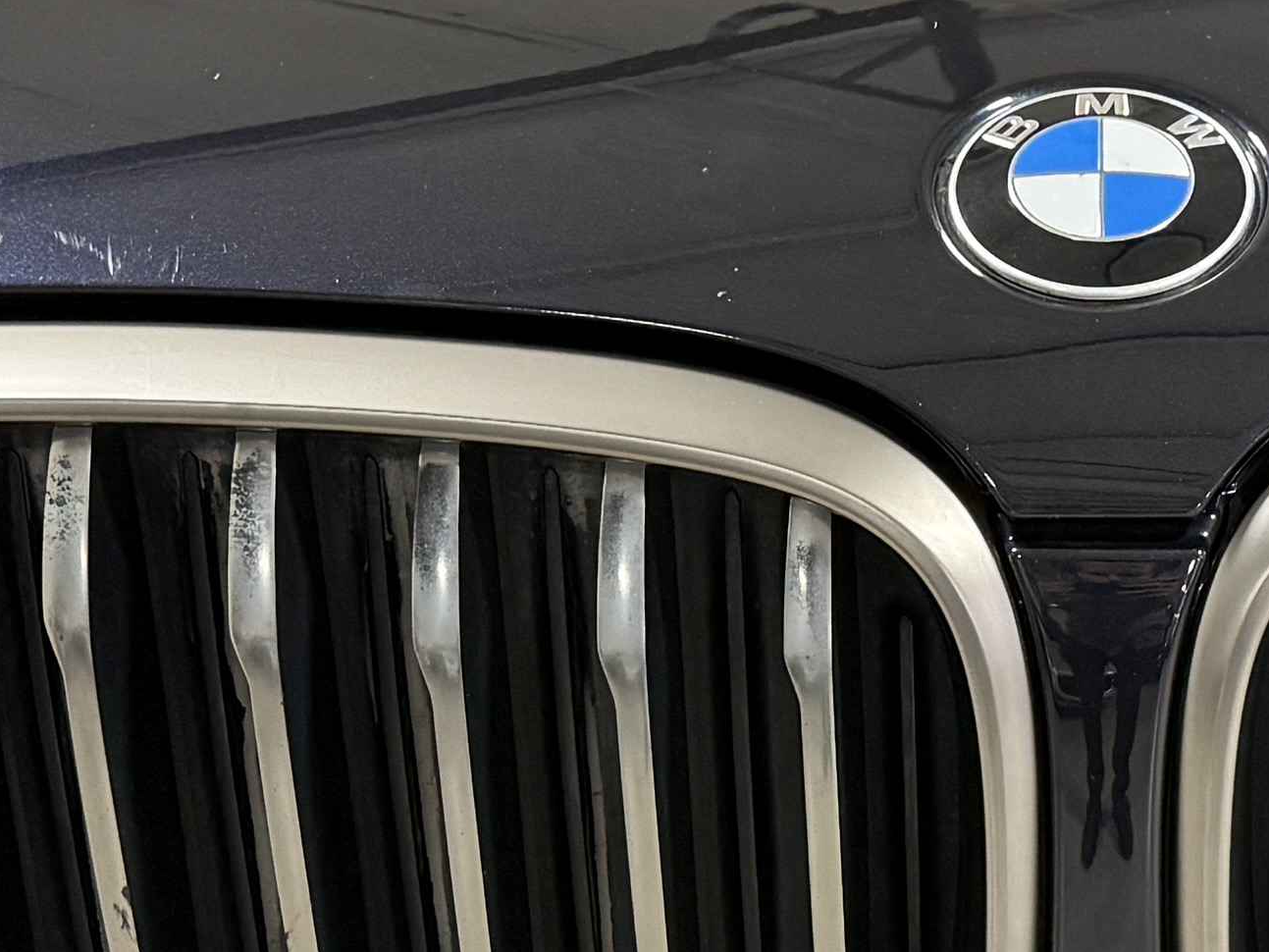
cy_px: 529
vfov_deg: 14.0
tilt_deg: -18.1
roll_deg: +0.1
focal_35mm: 106
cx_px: 1086
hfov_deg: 18.3
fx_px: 3886
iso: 320
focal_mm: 6.76
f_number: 1.78
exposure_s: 1/120
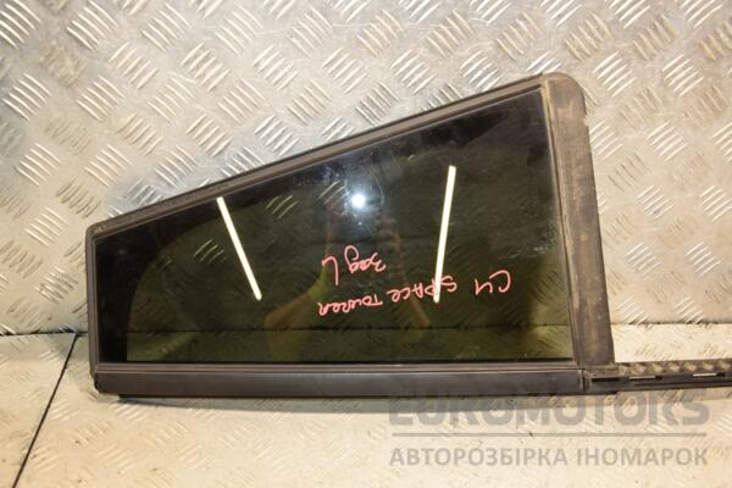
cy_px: 244
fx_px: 915
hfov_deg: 43.6
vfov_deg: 29.9
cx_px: 366
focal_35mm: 45
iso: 800
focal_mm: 30
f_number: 5
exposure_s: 1/125
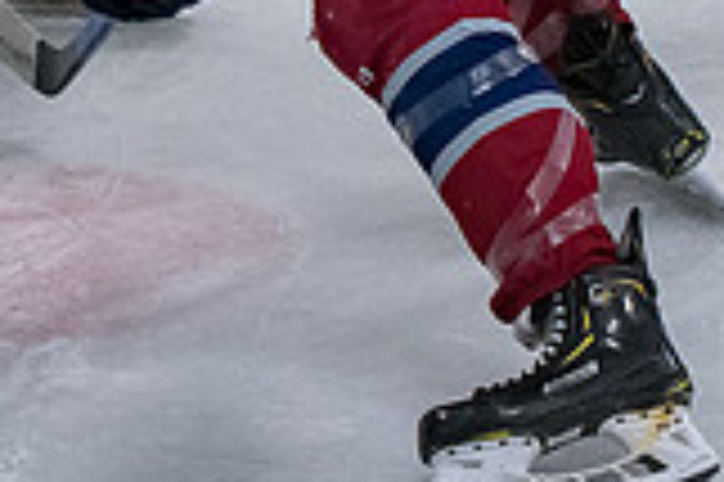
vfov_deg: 3.3
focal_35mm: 408
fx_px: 8197
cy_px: -429
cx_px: -18
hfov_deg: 5.0
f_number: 3.5
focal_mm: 70
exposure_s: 1/800
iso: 2500
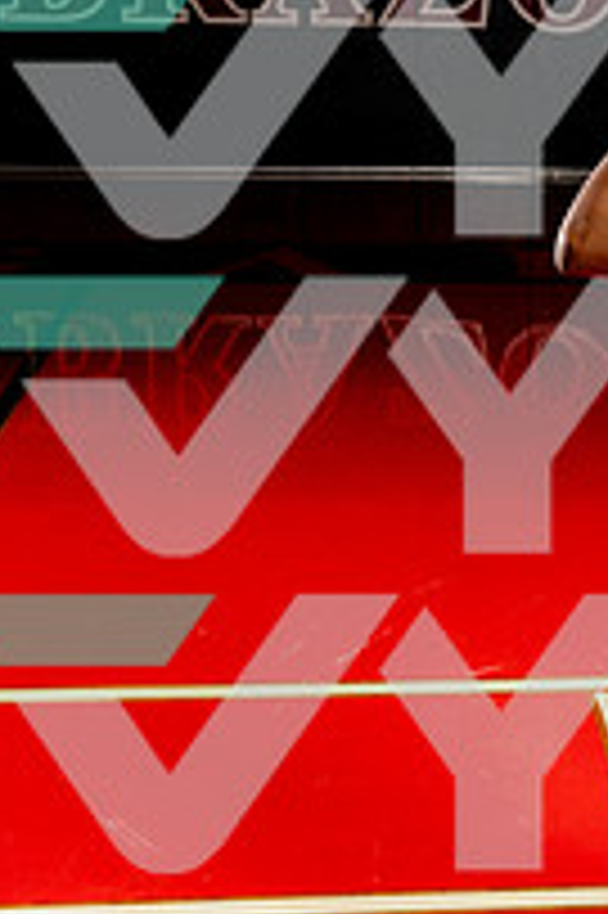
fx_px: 2081
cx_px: 617
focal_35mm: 82
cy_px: 419
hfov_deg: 16.3
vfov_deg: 24.8
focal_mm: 37
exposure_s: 1/250
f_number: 8
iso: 100
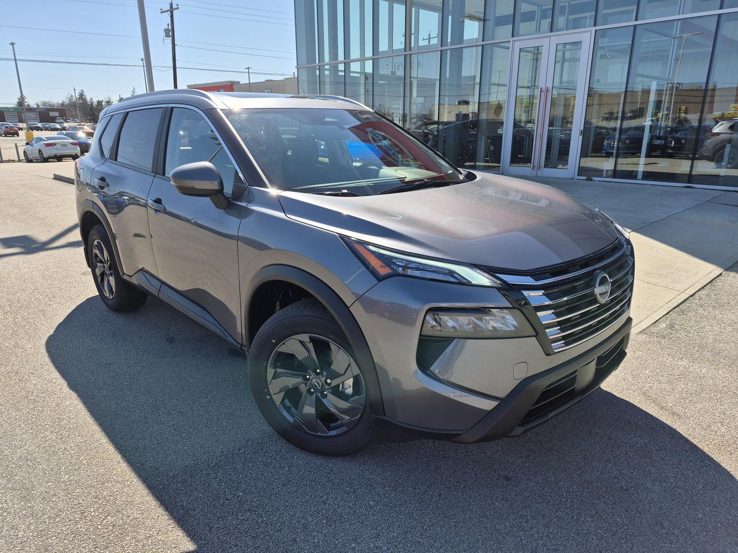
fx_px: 490
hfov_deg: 73.9
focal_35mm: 23
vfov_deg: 58.9
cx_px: 369
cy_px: 276
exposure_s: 1/1740
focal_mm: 5.4
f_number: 1.8
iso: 25
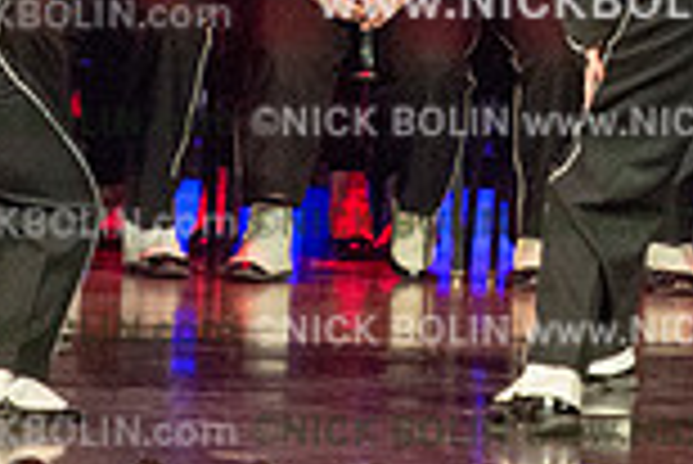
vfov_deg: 1.7
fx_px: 15915
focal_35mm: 826
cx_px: 594
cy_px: -194
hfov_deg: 2.5
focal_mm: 220
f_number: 5.6
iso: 8000
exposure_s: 1/320
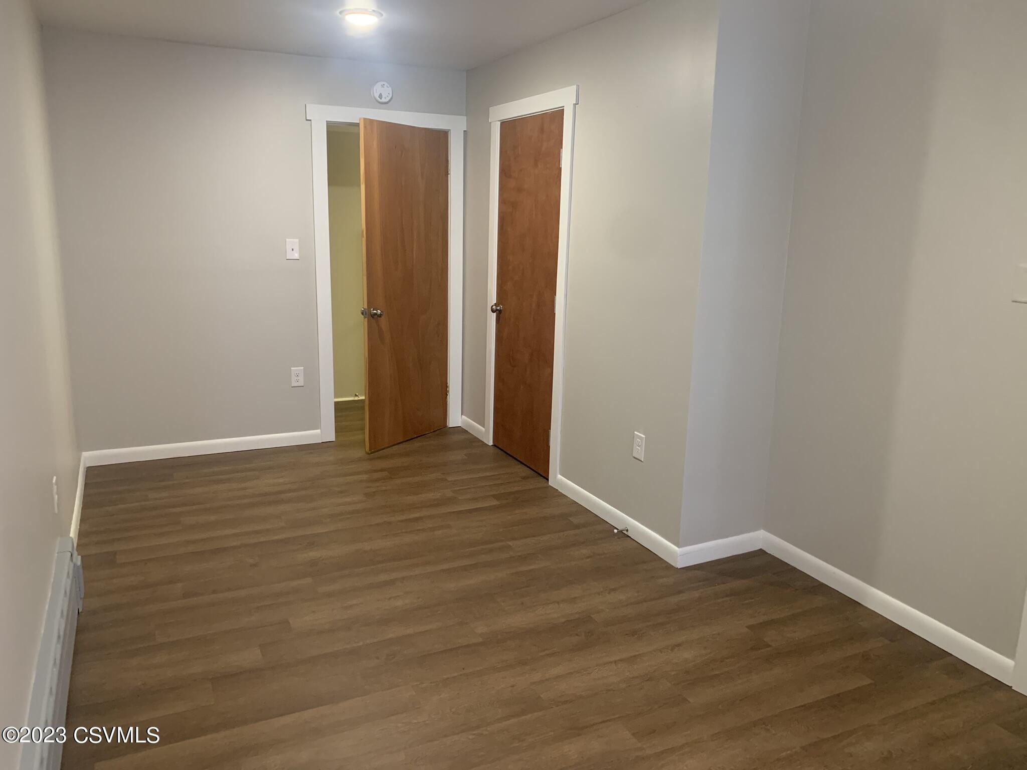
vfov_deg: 53.1
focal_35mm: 26
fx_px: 771
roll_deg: -1.1
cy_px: 385
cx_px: 514
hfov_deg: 67.3
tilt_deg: -12.7
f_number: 1.8
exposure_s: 1/60
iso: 400
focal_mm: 4.25
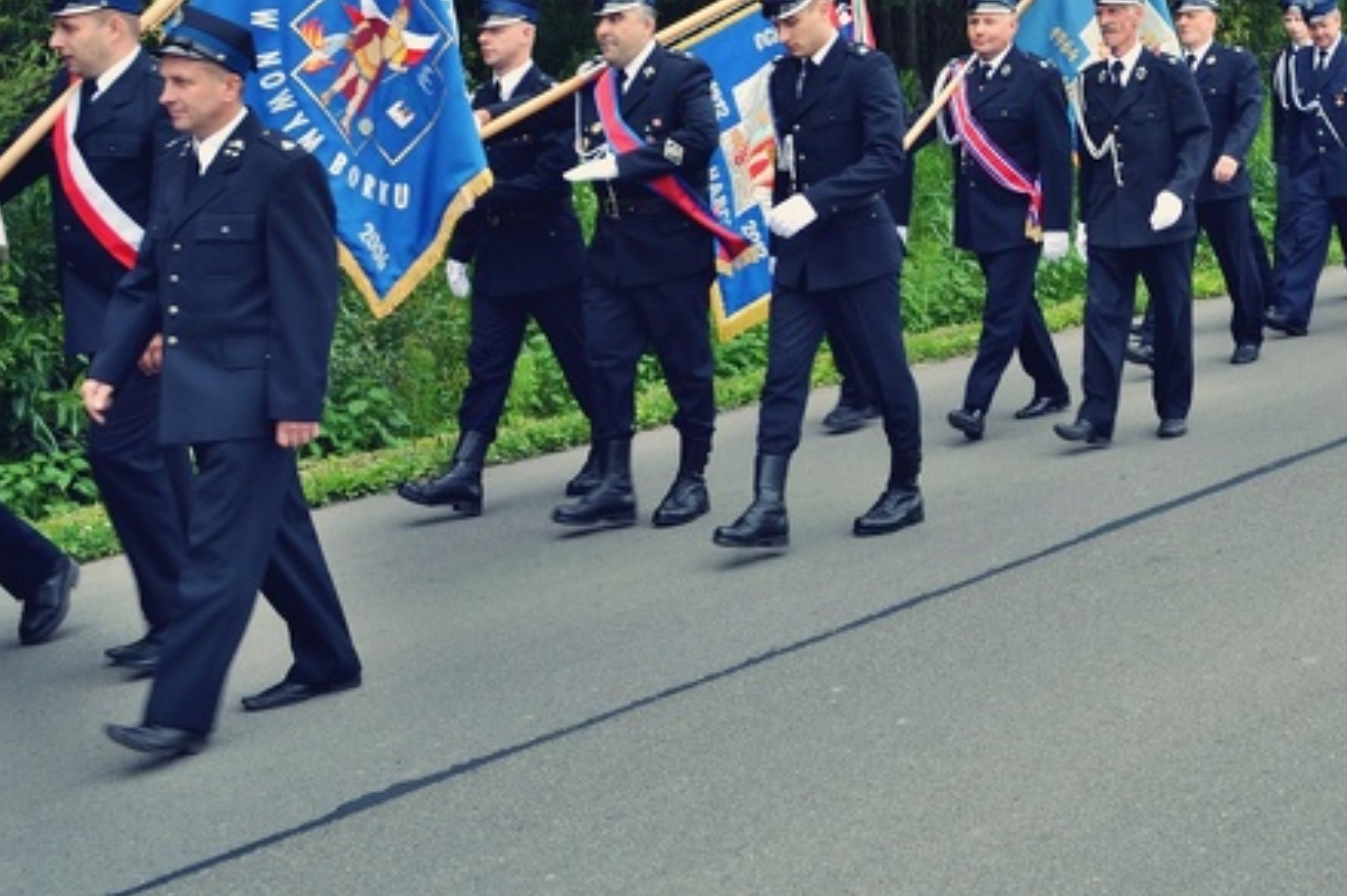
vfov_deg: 24.6
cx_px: 1019
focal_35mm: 54
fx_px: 2020
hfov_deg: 36.0
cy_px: 177
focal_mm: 20
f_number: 5.6
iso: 110
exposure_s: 1/125
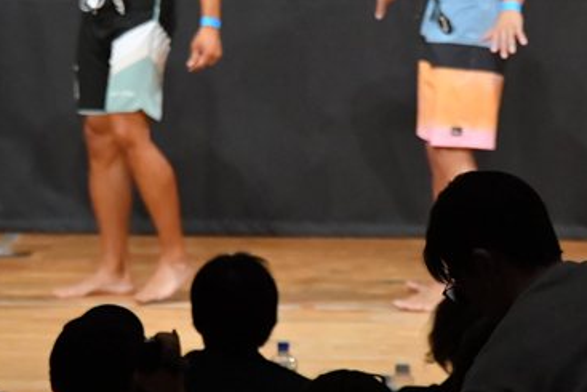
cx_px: 254
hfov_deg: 4.3
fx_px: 7748
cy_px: 77
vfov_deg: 2.9
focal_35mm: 475
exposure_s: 1/400
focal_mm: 150
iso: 8000
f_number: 5.6
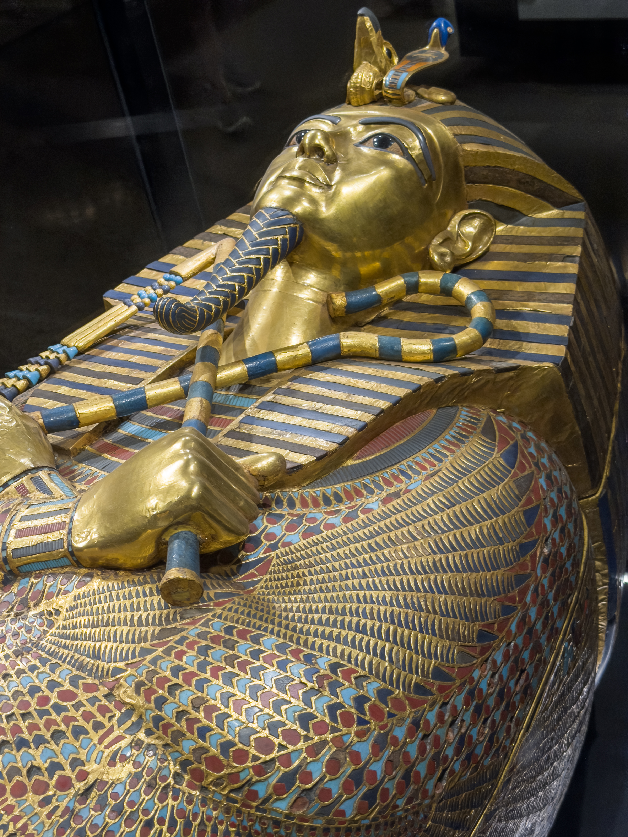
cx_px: 314
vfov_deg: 39.7
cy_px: 418
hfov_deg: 30.3
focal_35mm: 48
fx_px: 1161
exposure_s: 1/40
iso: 250
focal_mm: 6.76
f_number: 1.8
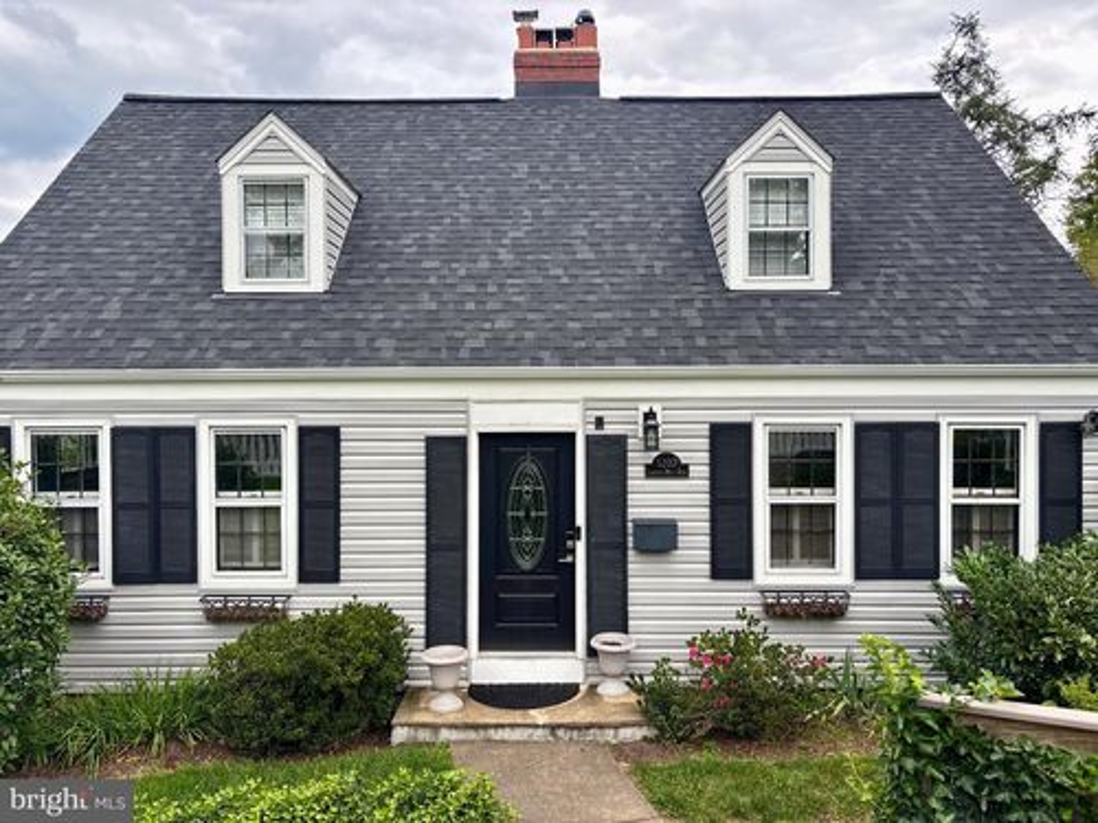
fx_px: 825
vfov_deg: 53.1
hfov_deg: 67.3
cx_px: 549
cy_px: 412
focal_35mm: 26
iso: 50
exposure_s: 1/284
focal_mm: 5.96
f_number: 1.6
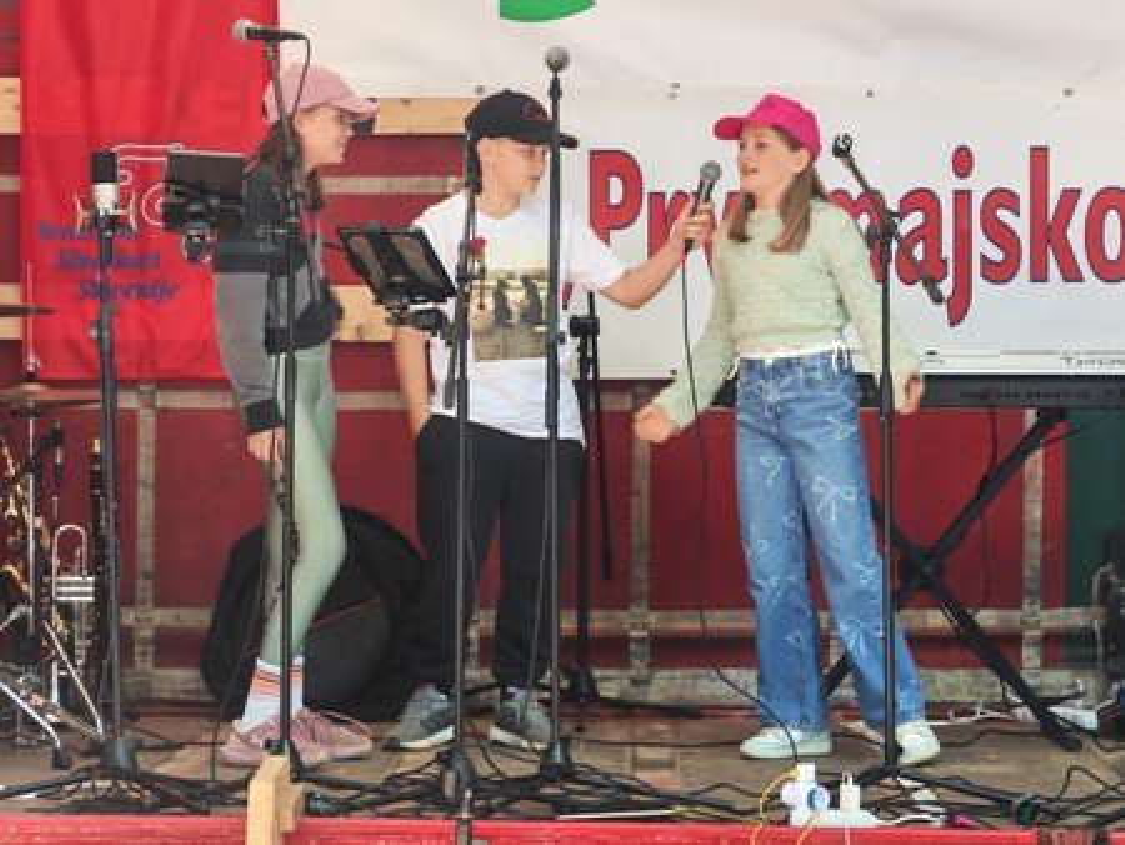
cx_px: 562
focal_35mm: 115
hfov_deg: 17.1
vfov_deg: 12.9
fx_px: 3739
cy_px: 422
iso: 160
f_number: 2.4
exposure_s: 1/100
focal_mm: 8.67
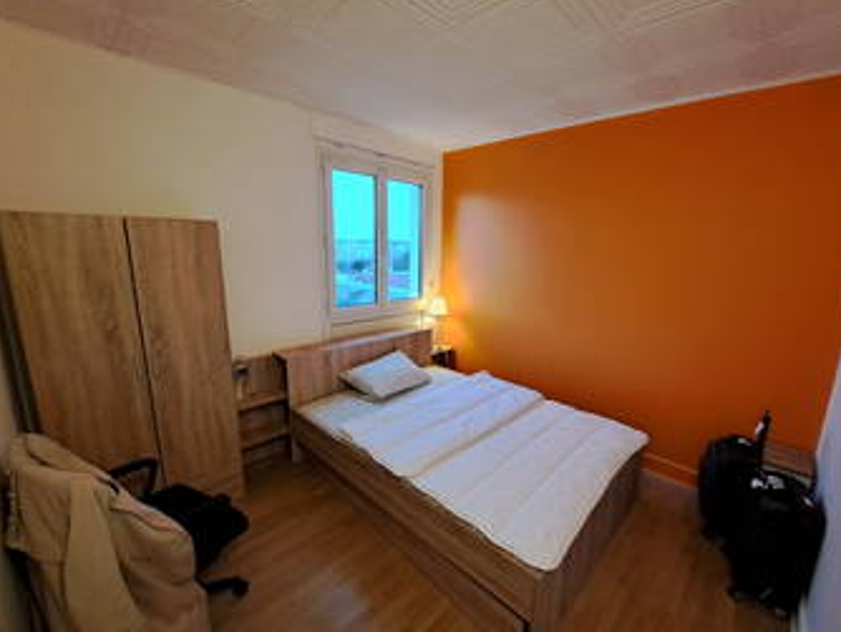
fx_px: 340
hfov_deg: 101.9
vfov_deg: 85.7
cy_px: 307
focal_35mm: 14
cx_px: 443
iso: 200
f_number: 2.2
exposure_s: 1/33
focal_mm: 1.74
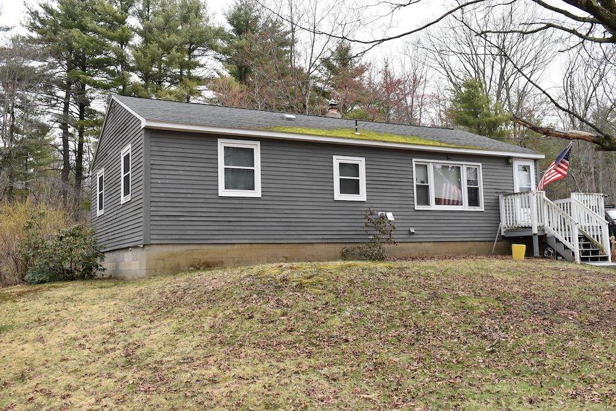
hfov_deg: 55.1
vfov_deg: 38.4
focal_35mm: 34
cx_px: 308
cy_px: 206
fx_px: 590
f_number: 8
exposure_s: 1/250
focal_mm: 23
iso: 200
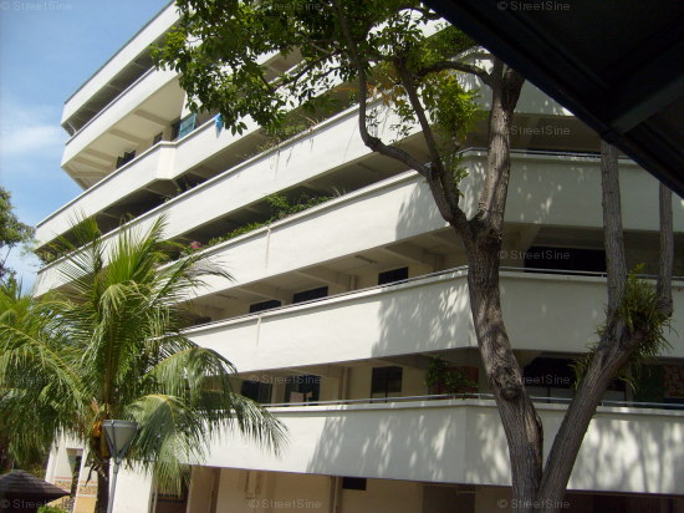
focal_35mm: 35
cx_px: 342
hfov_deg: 52.6
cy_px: 256
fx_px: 691
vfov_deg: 40.7
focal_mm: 5.8
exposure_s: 1/350
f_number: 7.1
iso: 80
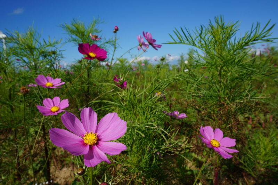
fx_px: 220
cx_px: 139
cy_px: 92
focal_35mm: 28
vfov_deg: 45.6
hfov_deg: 64.6
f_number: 13
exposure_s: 1/160
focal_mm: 19
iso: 100
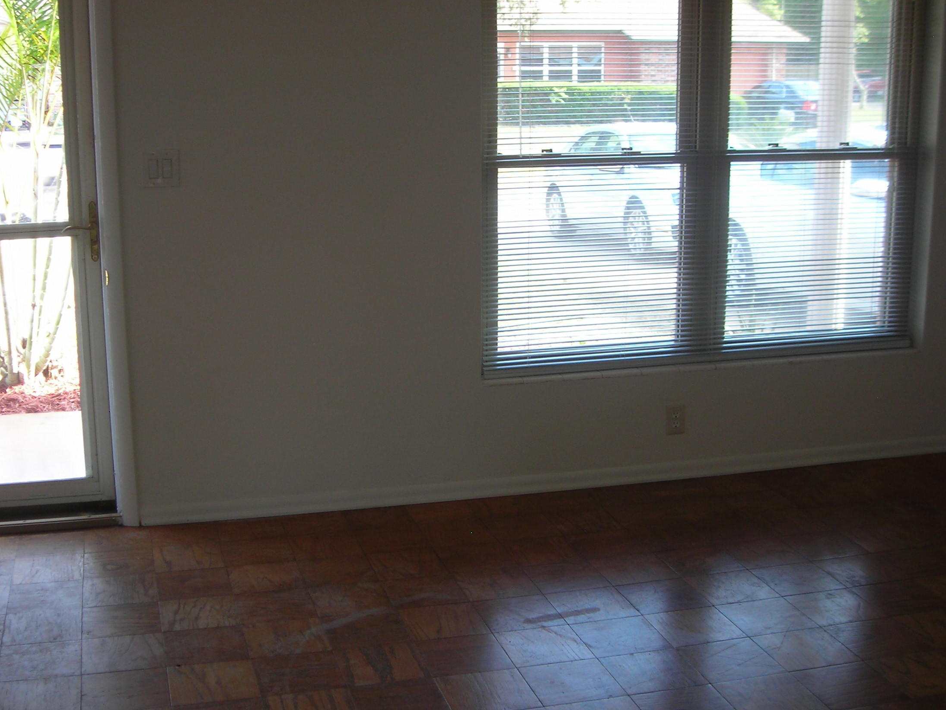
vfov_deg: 32.2
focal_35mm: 45
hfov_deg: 42.0
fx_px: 1230
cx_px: 401
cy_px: 377
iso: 50
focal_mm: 6.3
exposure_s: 1/16.4
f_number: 3.2
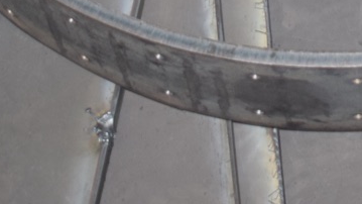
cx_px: 364
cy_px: -275
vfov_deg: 6.9
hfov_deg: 12.6
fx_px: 1613
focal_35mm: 168
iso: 800
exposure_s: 1/80
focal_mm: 24
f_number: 4.5
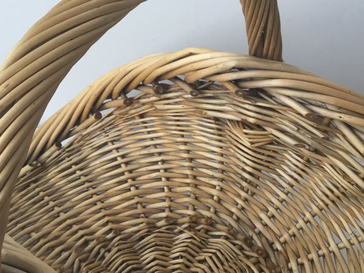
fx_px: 526
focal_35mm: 50
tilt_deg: -35.7
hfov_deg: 38.1
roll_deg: +3.3
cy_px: 148
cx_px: 205
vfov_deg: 29.1
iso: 64
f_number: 2.4
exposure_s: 1/33
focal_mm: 3.3
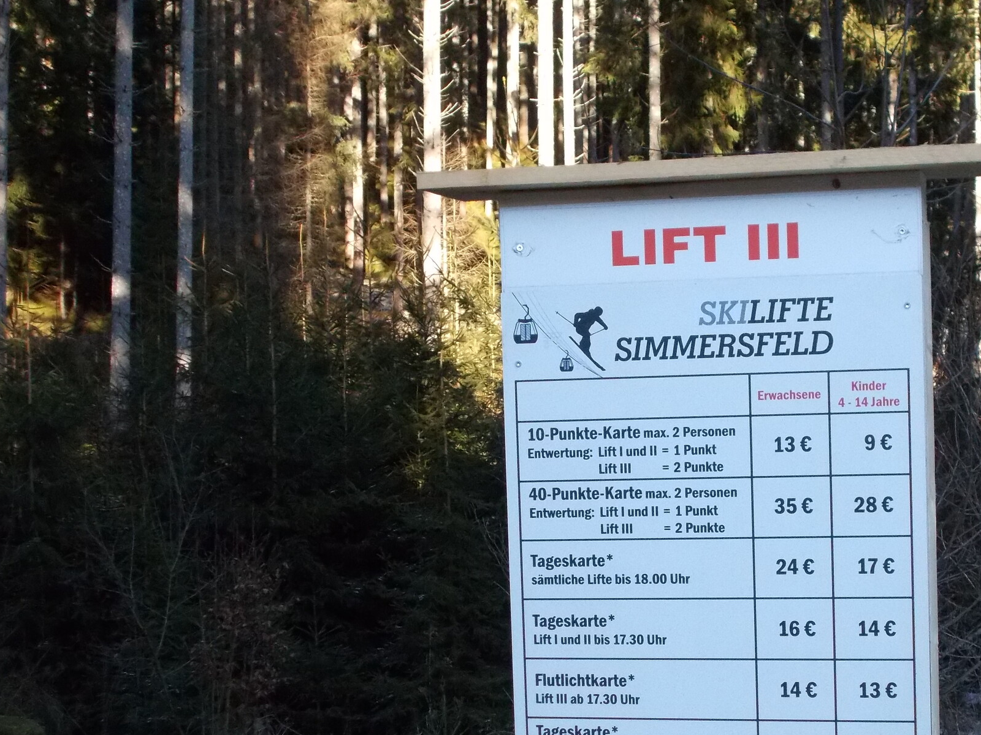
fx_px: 2125
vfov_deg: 19.5
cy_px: 548
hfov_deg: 25.8
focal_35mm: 75
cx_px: 668
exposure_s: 1/250
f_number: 4.5
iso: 320
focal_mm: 9
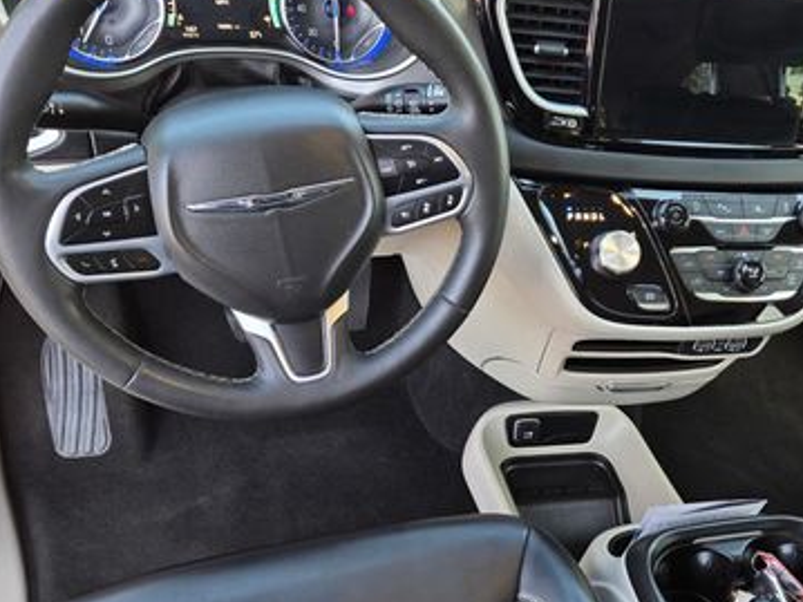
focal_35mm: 41
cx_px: 570
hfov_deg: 44.7
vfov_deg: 34.8
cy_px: 396
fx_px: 951
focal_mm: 5.4
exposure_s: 1/120
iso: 80
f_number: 1.8
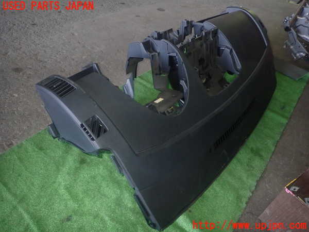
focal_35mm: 25
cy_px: 116
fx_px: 223
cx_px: 154
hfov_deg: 69.4
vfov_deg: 54.9
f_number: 5.6
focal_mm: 4.5
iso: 800
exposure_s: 1/30
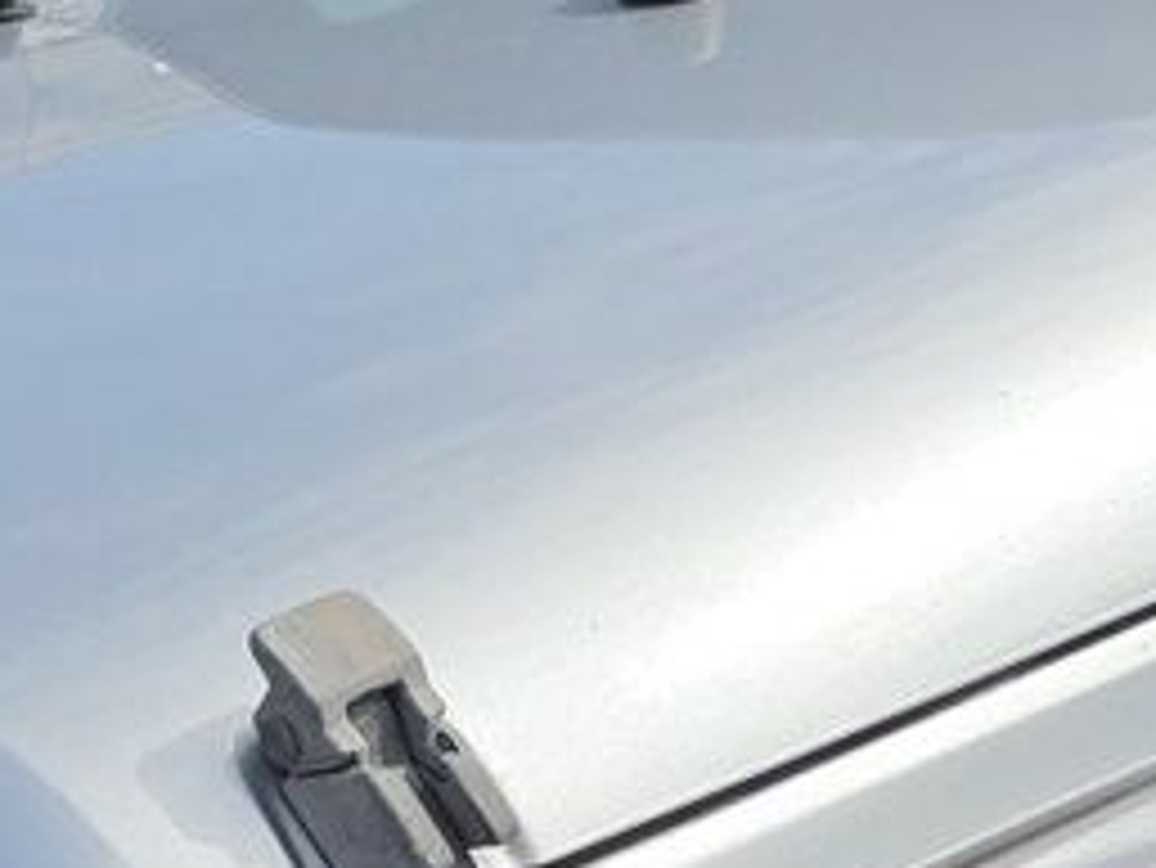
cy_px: 1183
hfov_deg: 13.6
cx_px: 1178
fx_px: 4778
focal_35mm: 143
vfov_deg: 10.1
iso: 65
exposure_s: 1/7058
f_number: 1.4
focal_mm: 6.5
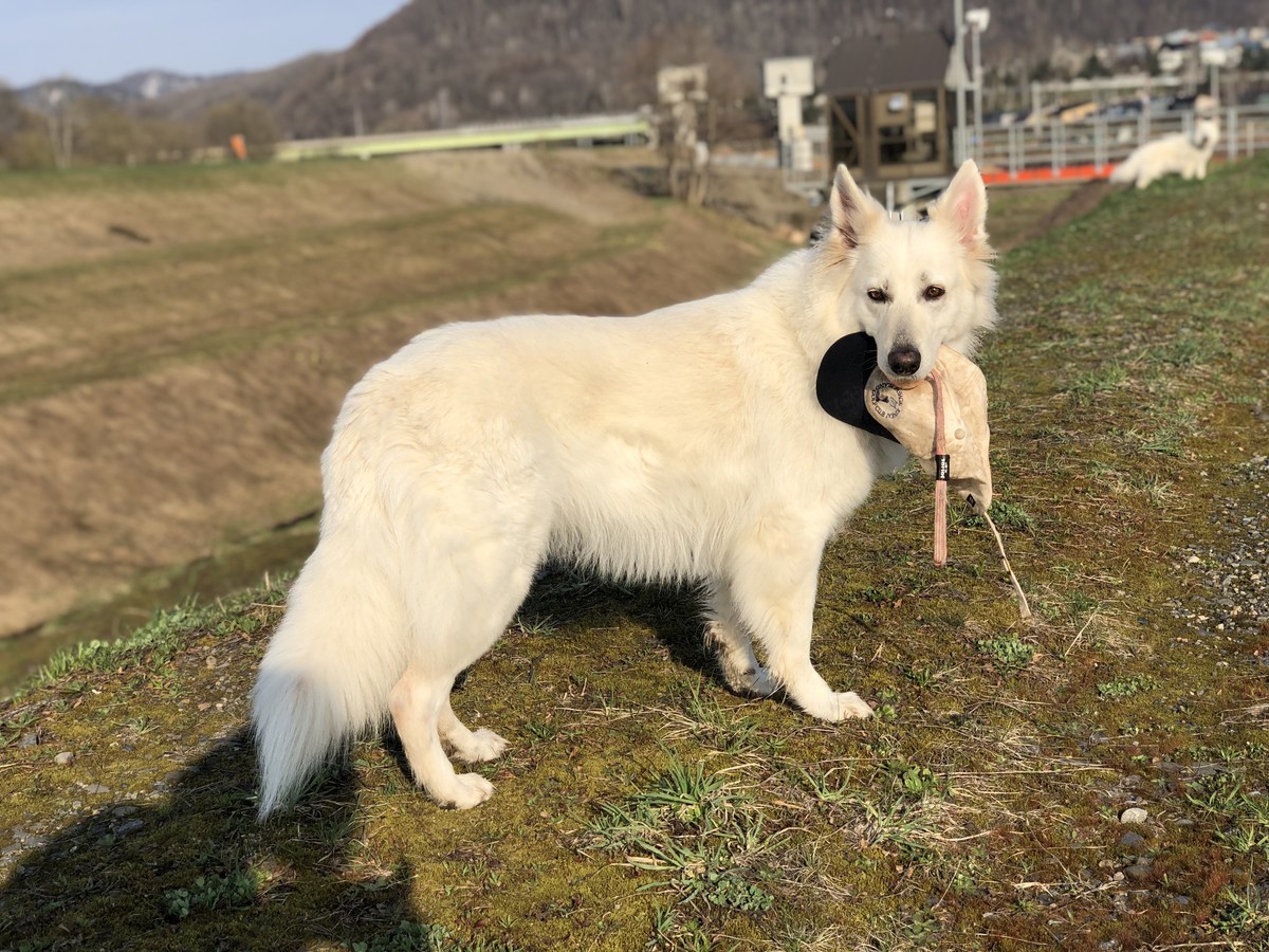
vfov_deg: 28.0
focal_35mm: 52
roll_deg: +4.2
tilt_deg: -8.9
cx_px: 634
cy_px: 476
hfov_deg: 36.8
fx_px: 1906
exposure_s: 1/1412
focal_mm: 6
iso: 16
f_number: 2.4
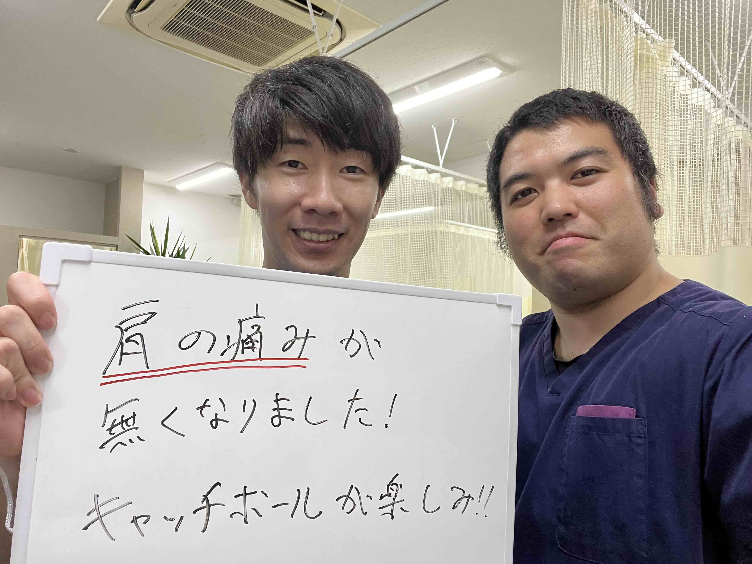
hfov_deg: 73.9
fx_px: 500
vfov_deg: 58.9
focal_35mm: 23
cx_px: 376
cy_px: 282
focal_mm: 2.71
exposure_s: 1/50
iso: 160
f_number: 2.2
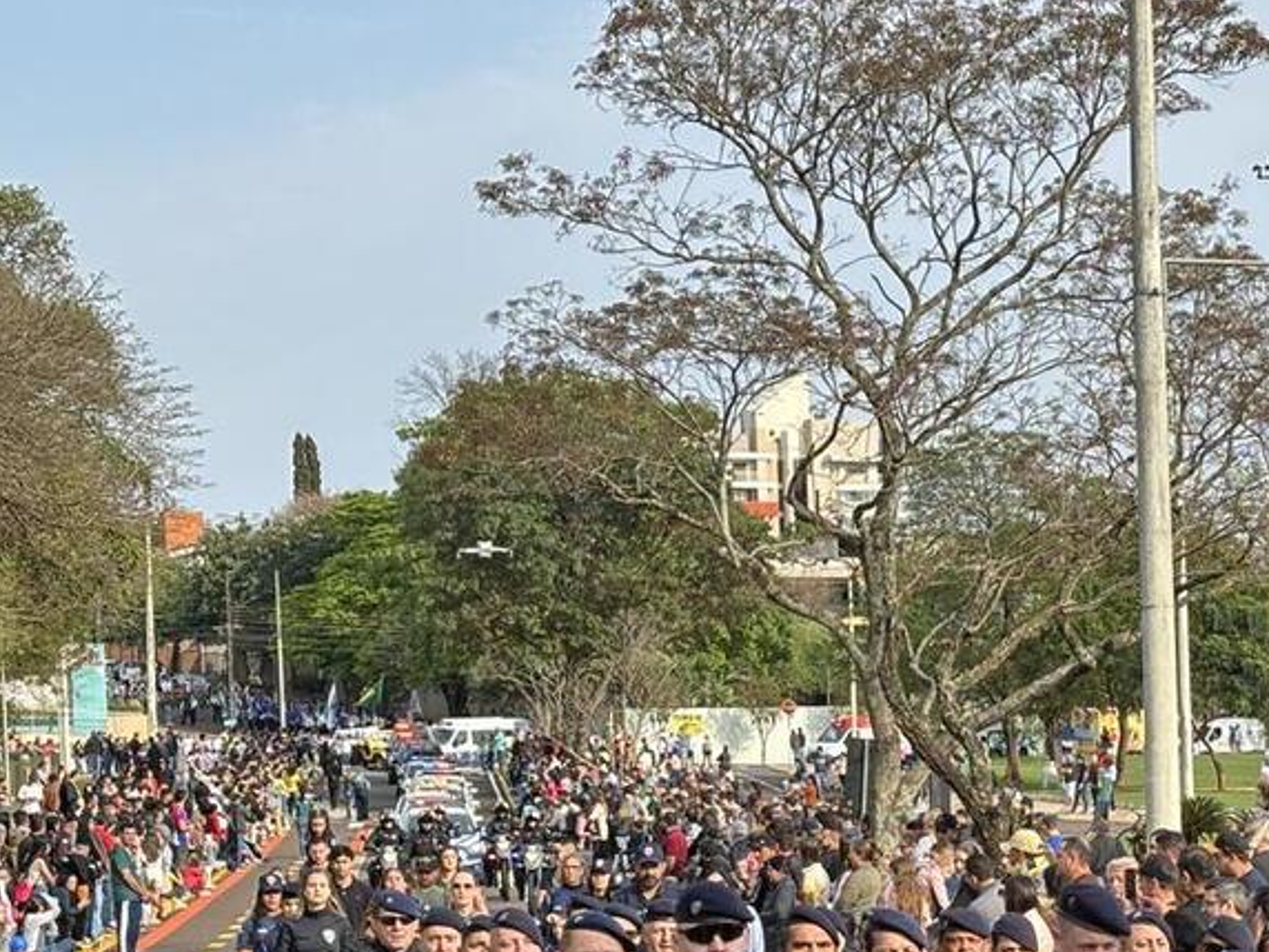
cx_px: 1116
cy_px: 988
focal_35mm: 109
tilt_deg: -1.7
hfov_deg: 17.8
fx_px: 3996
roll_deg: +1.5
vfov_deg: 13.4
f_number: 1.6
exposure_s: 1/736
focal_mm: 5.96
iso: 32
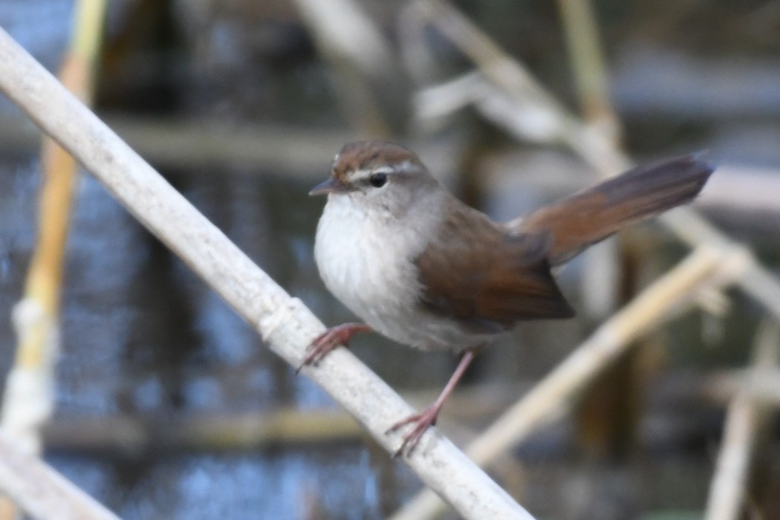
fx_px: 12999
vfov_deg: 2.3
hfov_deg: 3.4
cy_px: 260
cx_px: 390
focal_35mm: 600
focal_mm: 400
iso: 1100
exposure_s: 1/640
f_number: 5.6
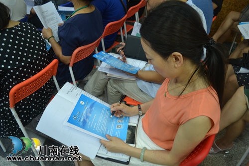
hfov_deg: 67.4
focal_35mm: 27
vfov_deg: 47.9
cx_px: 124
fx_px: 187
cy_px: 83
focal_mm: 18
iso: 640
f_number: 3.5
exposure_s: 1/15
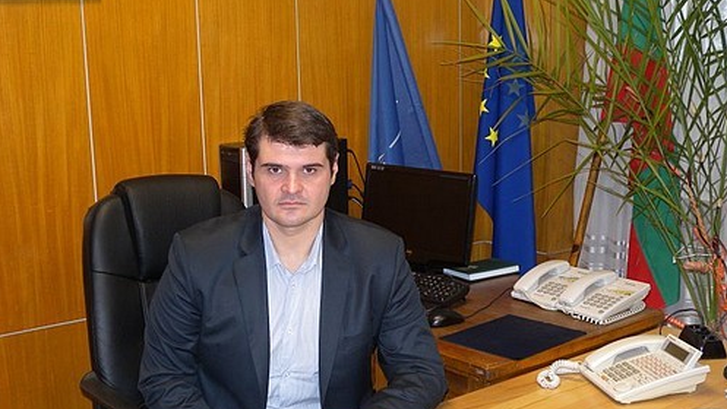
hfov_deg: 44.6
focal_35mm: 46
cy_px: 234
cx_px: 364
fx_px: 887
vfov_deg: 26.0
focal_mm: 9
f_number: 3.3
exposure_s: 1/30
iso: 133
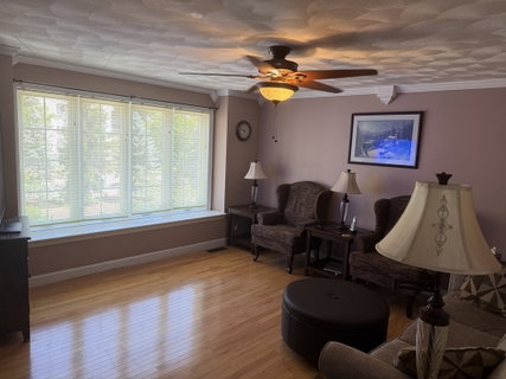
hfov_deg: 71.6
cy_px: 190
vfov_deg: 56.8
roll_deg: -2.6
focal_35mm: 24
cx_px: 253
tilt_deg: -8.5
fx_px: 351
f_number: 1.78
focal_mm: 6.76
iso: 125
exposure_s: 1/120
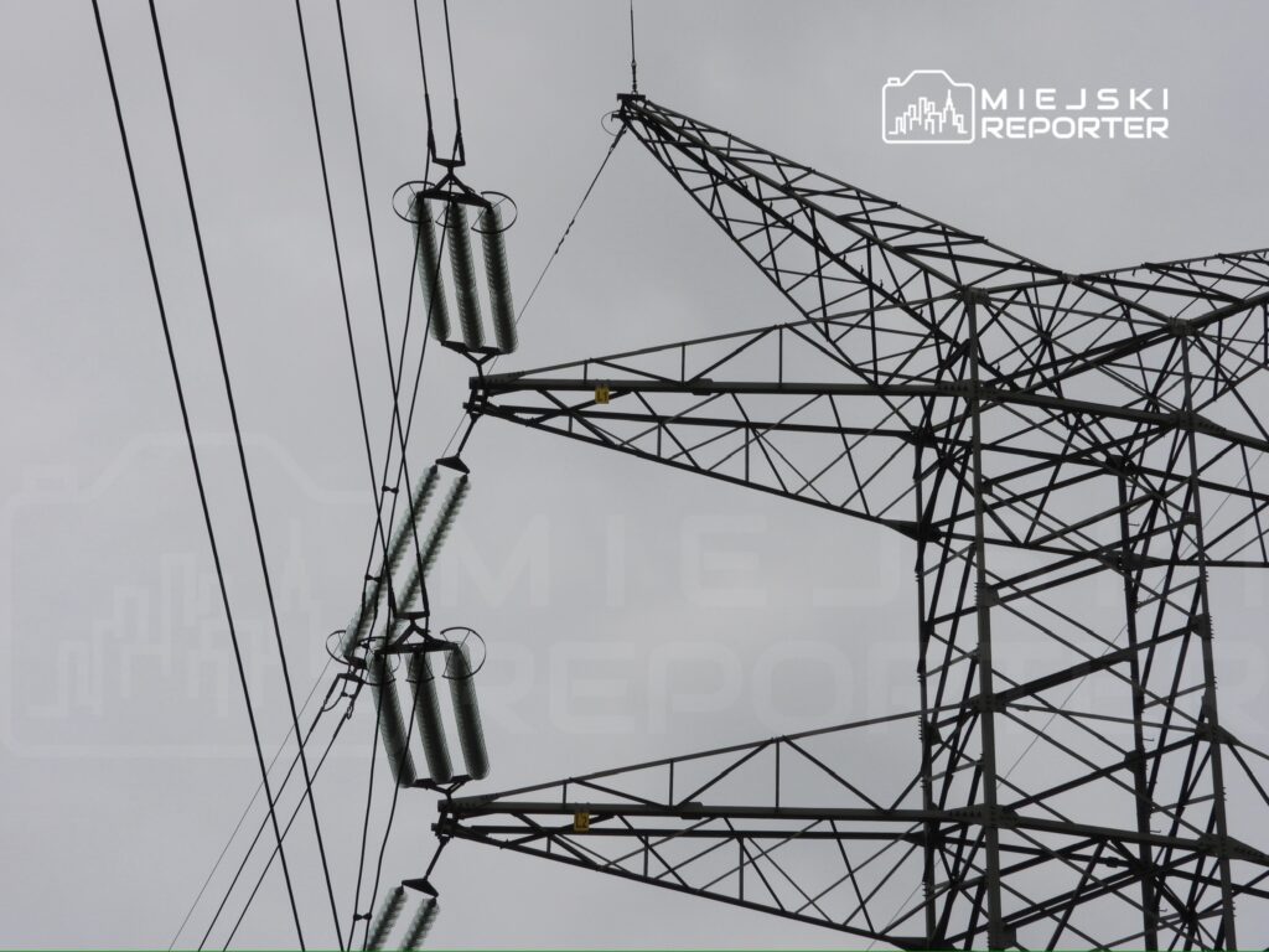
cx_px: 634
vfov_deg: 14.1
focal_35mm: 105
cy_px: 476
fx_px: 3849
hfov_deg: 18.7
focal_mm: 18.9
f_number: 5.6
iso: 100
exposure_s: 1/1600
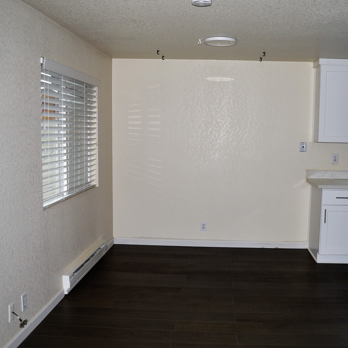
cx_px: 214
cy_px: 172
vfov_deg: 47.2
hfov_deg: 46.9
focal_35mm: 35
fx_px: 398
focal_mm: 18
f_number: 4
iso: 100
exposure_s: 1/200
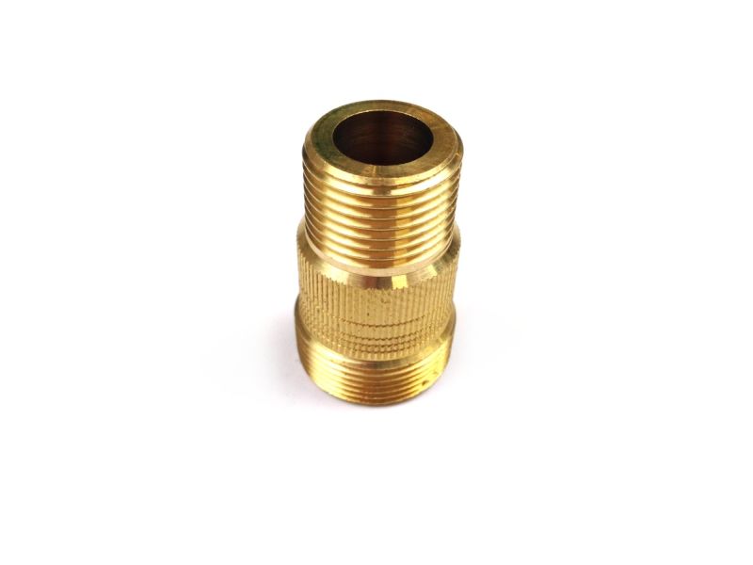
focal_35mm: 33
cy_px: 282
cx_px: 376
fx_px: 718
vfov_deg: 42.9
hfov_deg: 55.4
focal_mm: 4.12
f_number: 2.4
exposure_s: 1/134
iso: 50
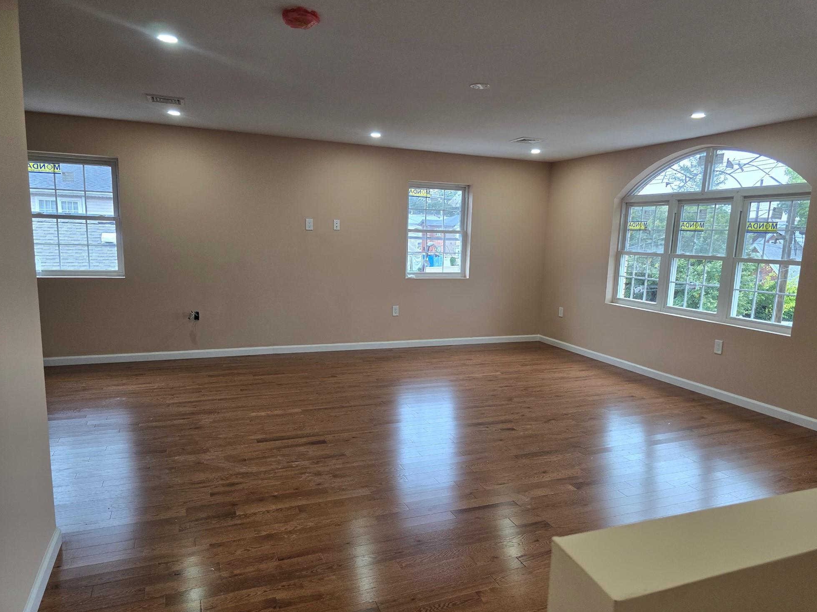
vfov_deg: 56.8
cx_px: 420
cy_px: 316
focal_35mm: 24
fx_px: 566
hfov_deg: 71.6
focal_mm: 6.3
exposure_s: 1/180
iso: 125
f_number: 1.7
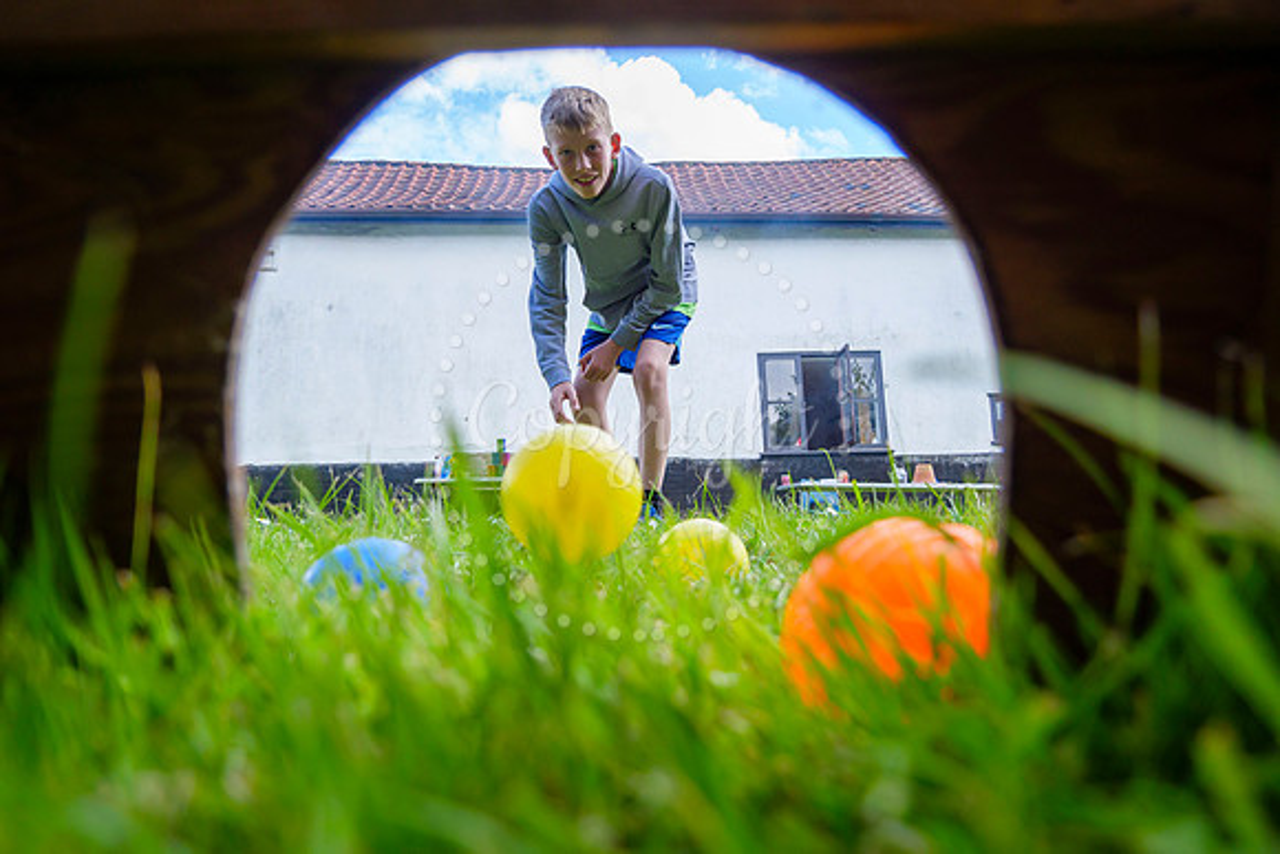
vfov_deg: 51.4
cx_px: 640
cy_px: 427
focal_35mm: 25
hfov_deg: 71.6
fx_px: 888
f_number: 3.5
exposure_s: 1/640
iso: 200
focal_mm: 12
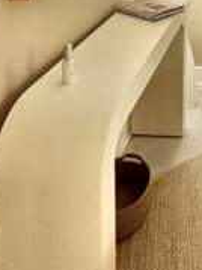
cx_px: 243
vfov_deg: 30.2
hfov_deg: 26.0
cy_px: -81
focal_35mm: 50
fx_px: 389
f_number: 2.2
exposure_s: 1/60
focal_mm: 2.22
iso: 250
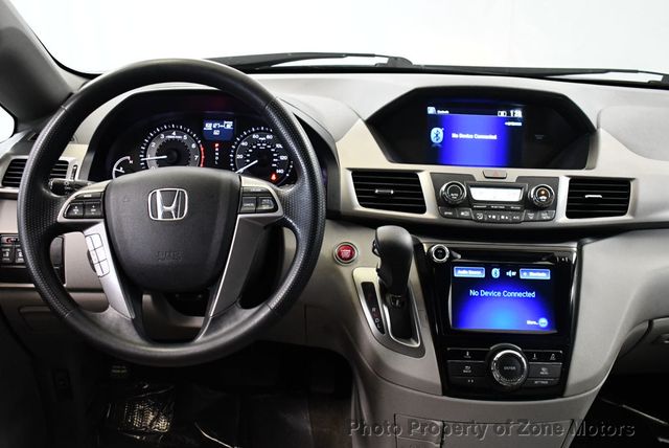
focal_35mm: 36
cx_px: 334
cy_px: 224
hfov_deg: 53.1
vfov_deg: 36.9
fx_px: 670
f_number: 3.5
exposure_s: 1/100
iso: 3200
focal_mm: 18
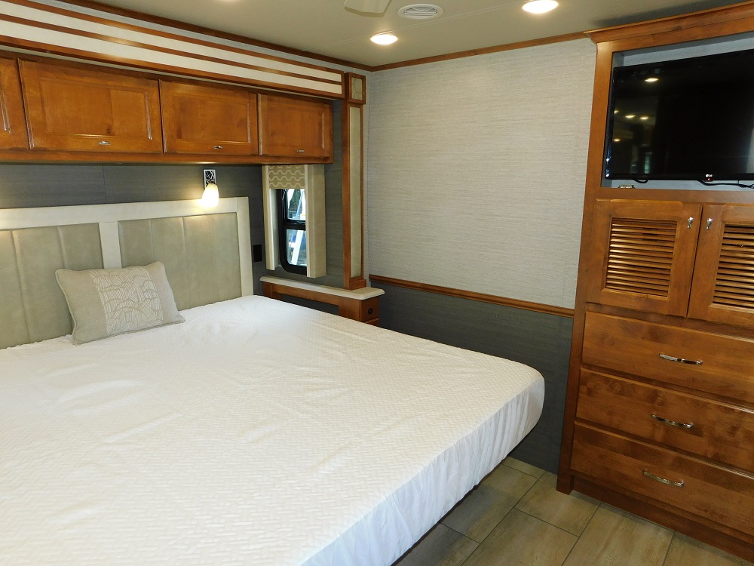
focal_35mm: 23
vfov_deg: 58.9
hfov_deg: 73.9
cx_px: 377
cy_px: 283
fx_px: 501
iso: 200
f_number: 3
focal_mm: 4
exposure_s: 1/30
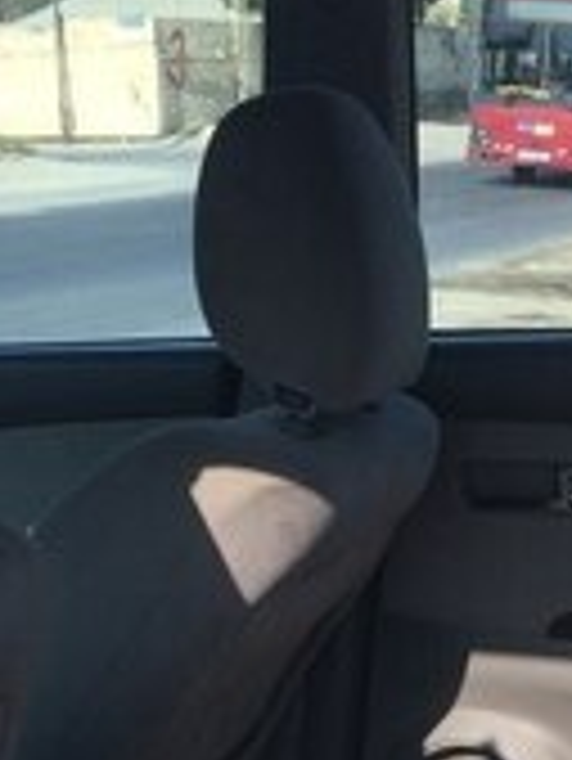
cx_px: 360
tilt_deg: -28.3
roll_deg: -0.5
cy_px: 1030
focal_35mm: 85
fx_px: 1870
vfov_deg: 20.7
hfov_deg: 17.4
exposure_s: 1/820
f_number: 2.2
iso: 32
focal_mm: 4.15
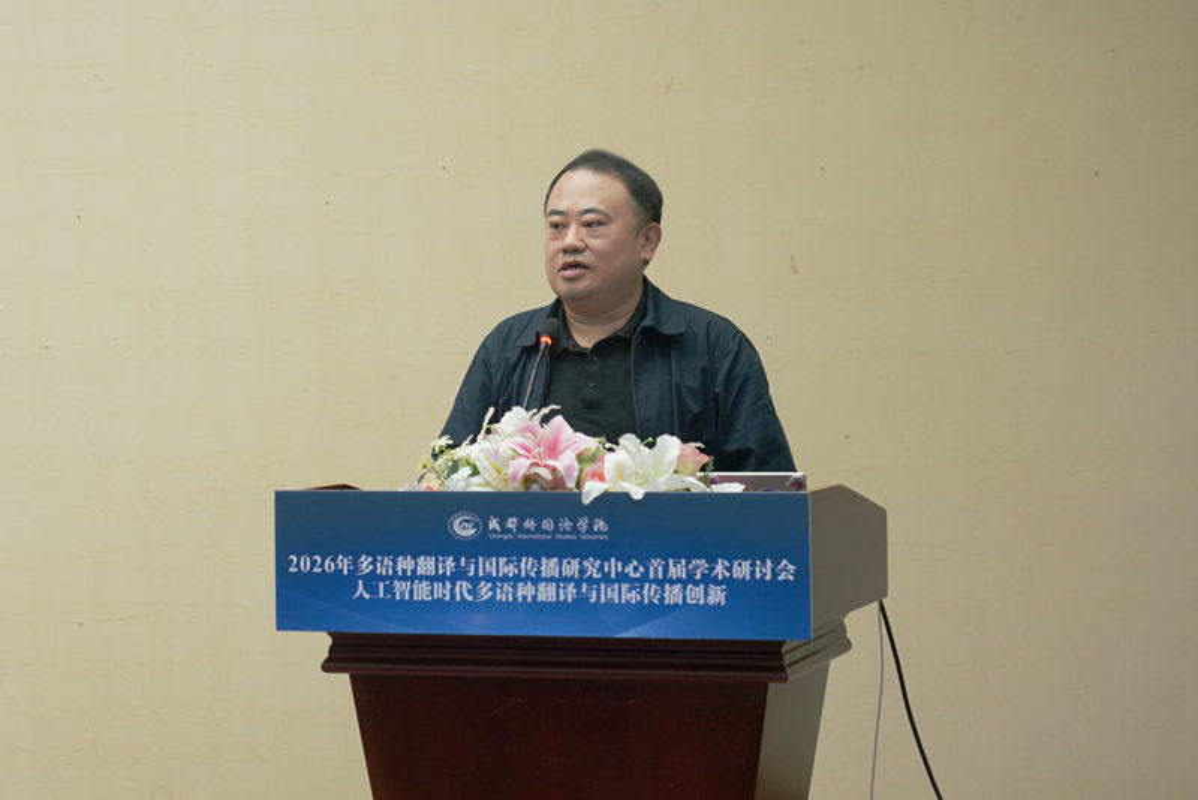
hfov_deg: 28.8
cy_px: 400
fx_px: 2330
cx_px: 599
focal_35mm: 70
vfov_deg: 19.5
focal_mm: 70
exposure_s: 1/125
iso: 1600
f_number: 3.5
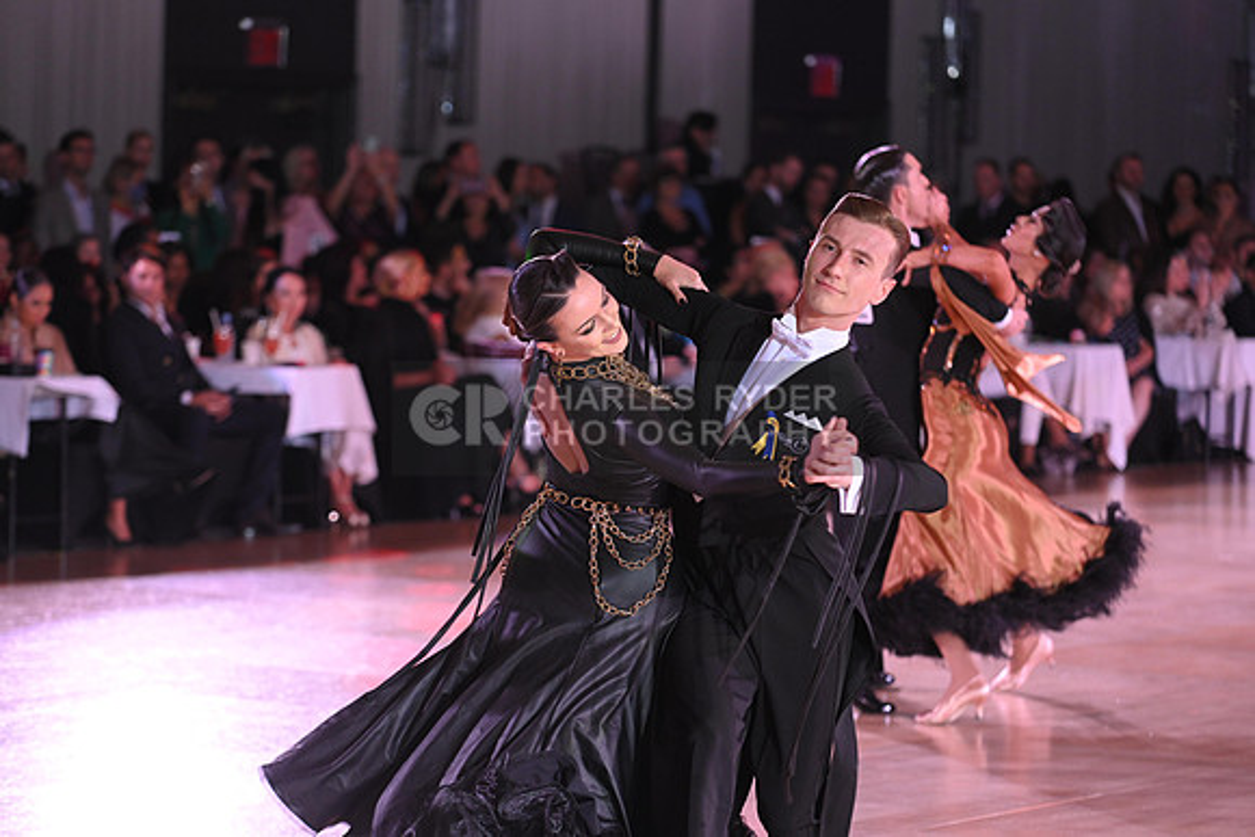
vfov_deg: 10.2
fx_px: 4707
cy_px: 418
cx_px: 628
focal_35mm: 135
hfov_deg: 15.2
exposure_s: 1/200
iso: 1600
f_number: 4
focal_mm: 135
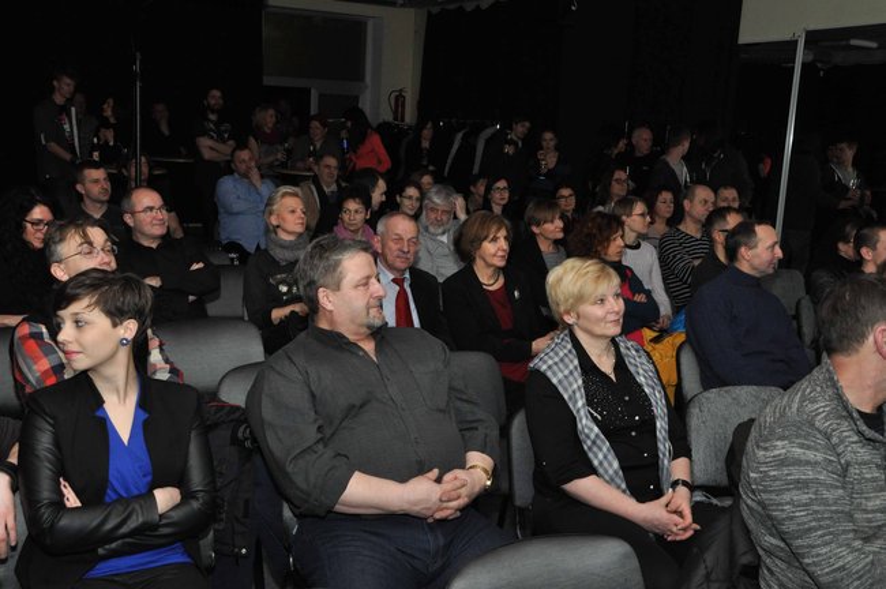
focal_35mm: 44
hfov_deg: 45.0
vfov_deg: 30.8
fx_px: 1069
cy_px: 294
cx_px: 443
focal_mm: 29
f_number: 13
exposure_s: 1/60
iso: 1000
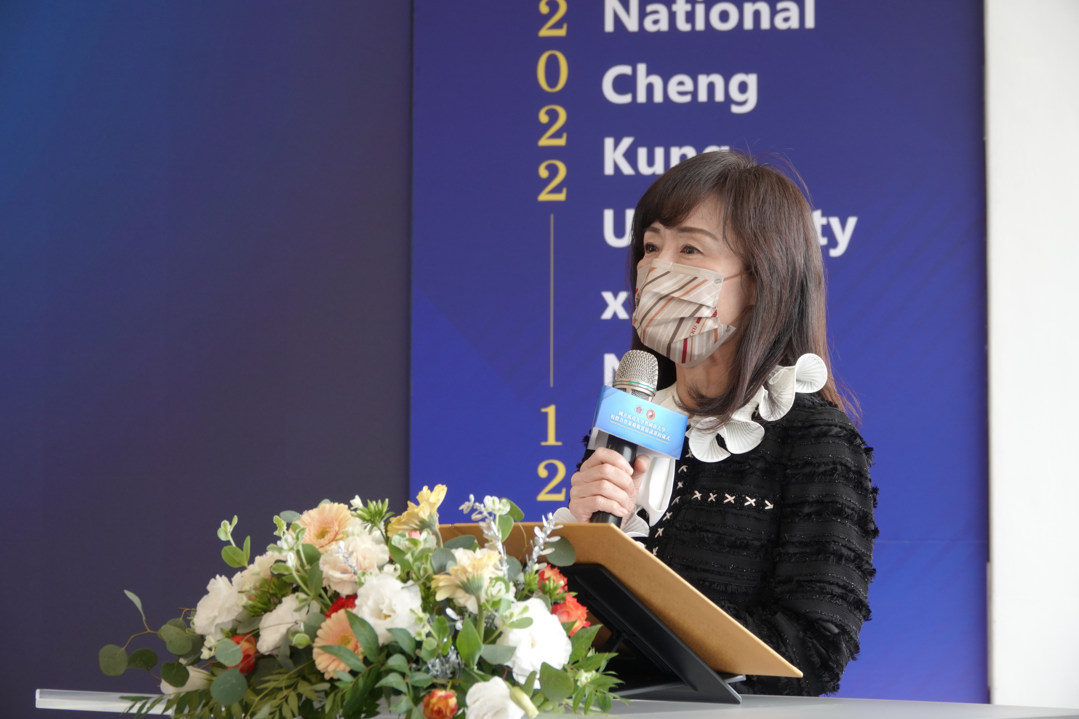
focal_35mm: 97
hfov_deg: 21.0
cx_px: 540
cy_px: 360
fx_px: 2907
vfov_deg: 14.1
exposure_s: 1/100
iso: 320
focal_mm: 35.68
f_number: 3.5
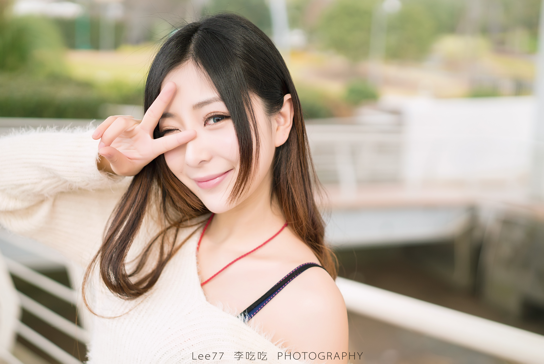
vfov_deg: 24.6
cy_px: 182
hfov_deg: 36.2
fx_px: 832
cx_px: 272
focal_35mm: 55
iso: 500
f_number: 2.5
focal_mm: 55
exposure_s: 1/3200
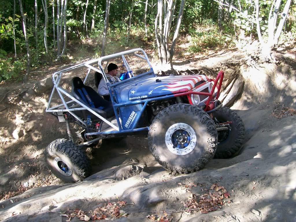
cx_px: 148
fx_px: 308
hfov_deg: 51.4
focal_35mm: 36
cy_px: 111
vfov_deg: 39.7
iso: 80
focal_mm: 6
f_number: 2.7
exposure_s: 1/73.3
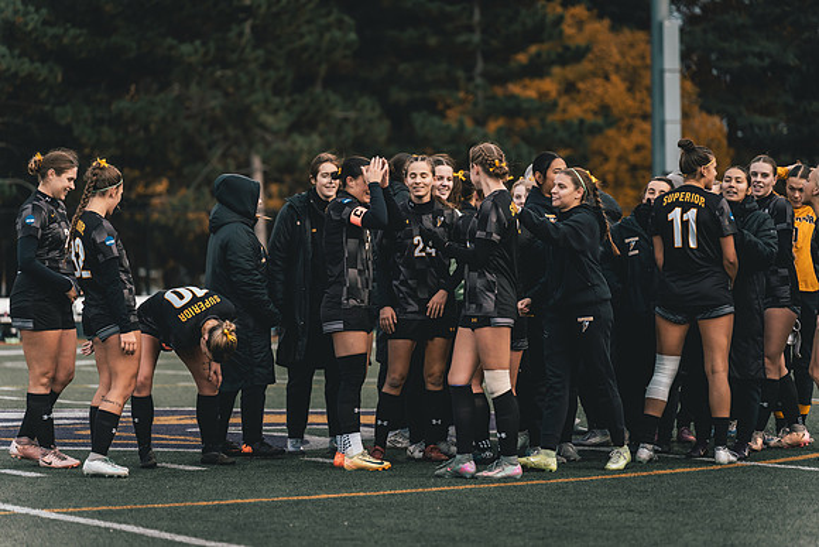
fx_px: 3444
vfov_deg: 9.1
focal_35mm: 151
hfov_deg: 13.6
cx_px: 410
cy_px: 274
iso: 800
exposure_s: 1/1600
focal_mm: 150
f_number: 2.8
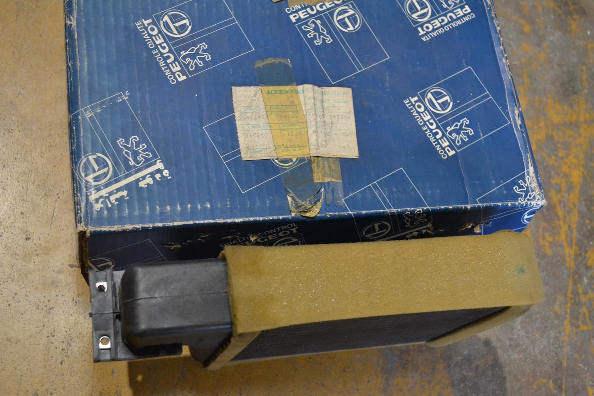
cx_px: 298
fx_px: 759
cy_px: 197
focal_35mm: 46
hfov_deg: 42.8
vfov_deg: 29.2
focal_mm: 30
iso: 3200
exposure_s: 1/50
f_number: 4.5
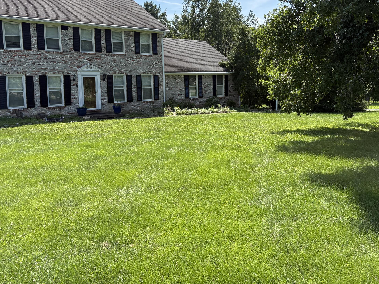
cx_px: 216
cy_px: 114
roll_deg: +1.6
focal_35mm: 35
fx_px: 383
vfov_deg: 40.5
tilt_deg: -4.4
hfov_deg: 52.5
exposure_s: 1/2451
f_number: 1.6
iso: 64
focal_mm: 5.96
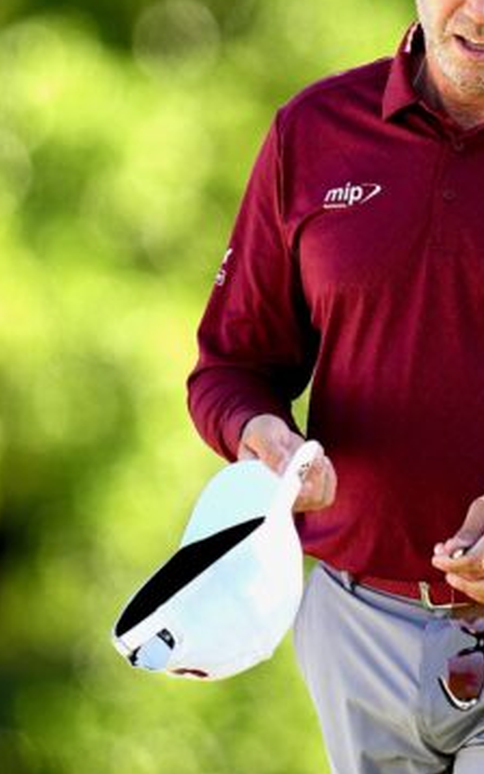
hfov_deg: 1.0
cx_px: 354
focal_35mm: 1281
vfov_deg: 1.6
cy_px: 236
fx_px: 27014
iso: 200
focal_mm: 400
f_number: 2.8
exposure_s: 1/1000
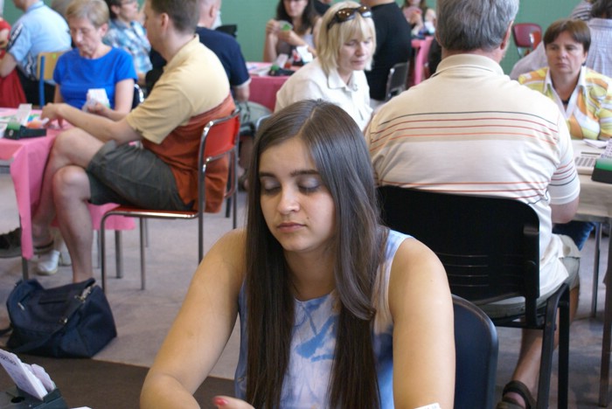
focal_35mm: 60
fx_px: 1021
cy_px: 204
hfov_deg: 33.4
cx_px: 306
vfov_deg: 22.7
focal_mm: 40
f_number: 5.6
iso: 800
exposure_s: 1/30
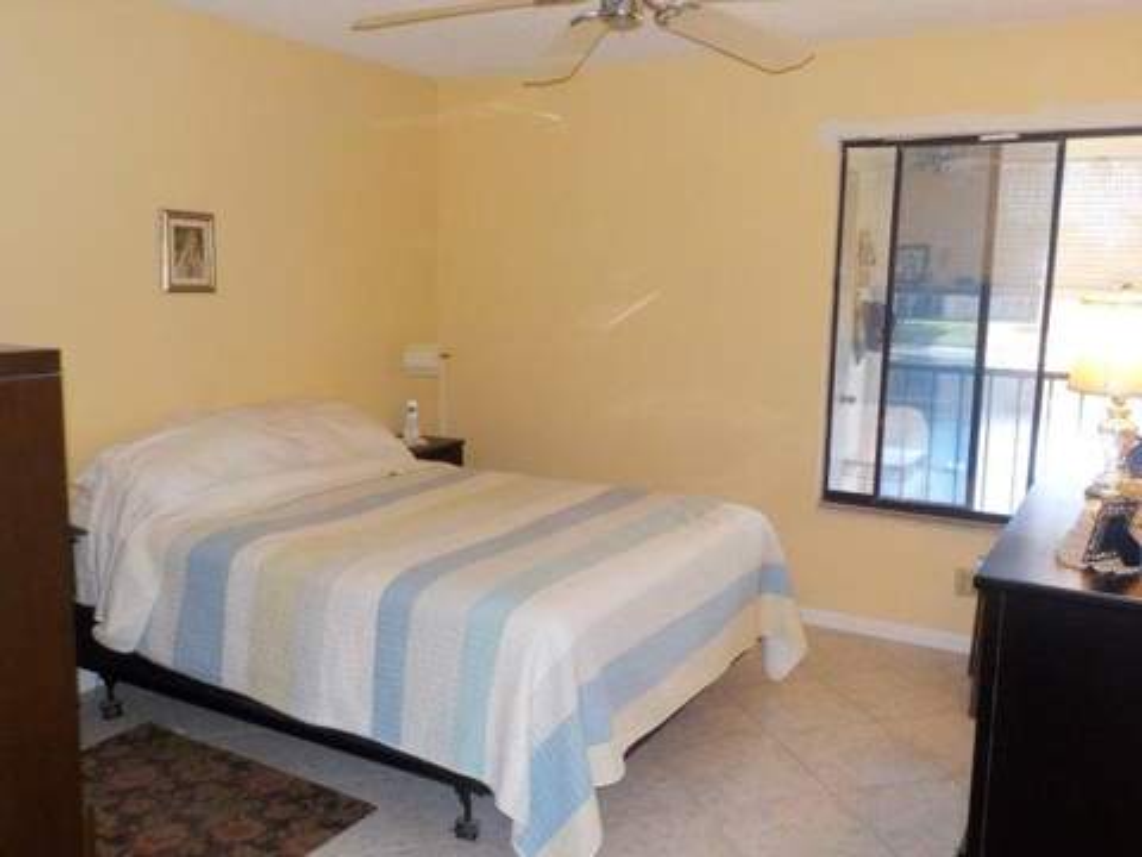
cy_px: 428
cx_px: 571
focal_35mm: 30
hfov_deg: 60.0
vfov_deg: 46.8
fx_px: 990
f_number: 3.3
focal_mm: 4.1
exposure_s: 1/30
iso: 200
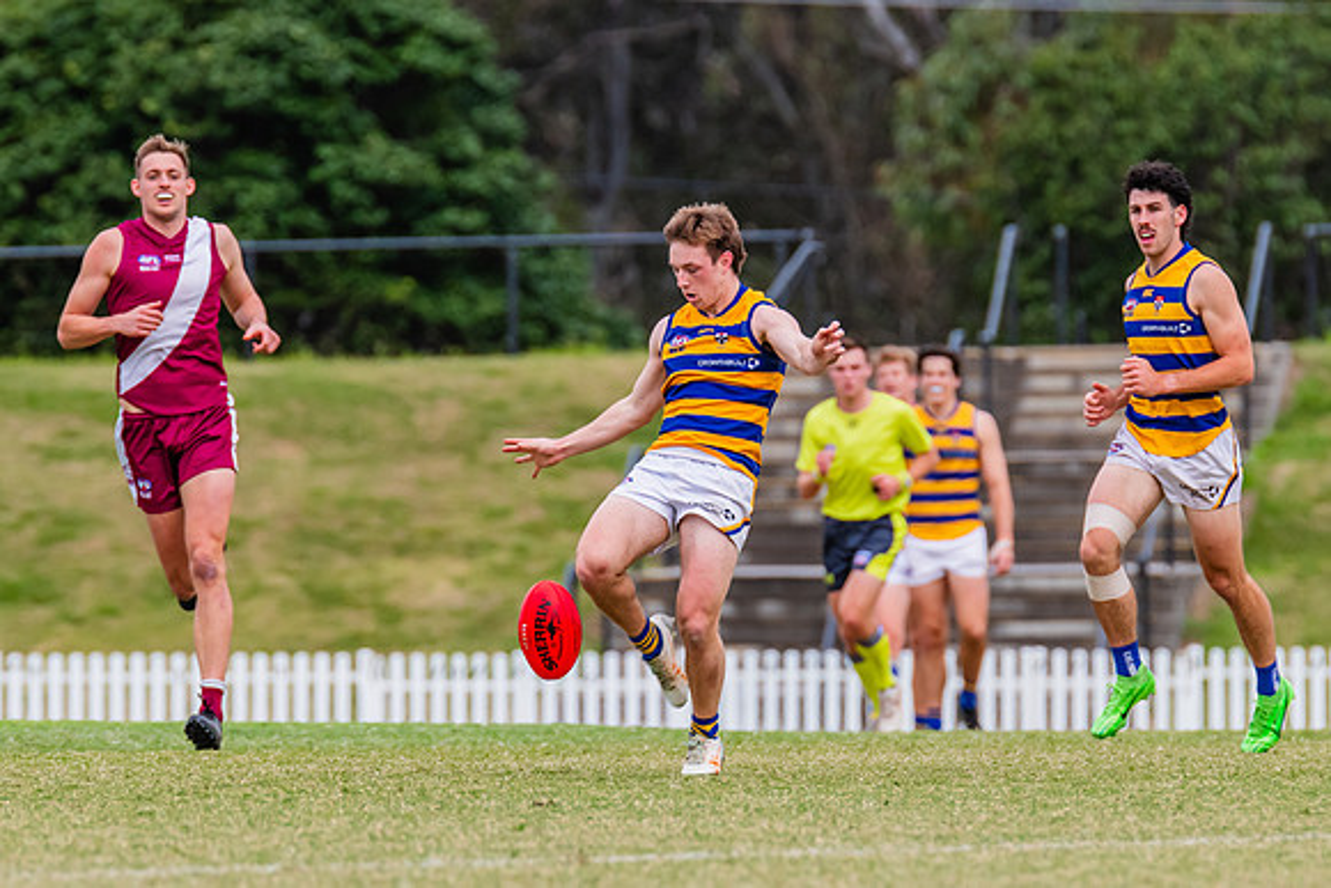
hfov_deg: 3.1
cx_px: 600
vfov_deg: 2.1
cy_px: 472
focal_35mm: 657
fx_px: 24304
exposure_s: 1/1250
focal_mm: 420
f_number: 7.1
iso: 800
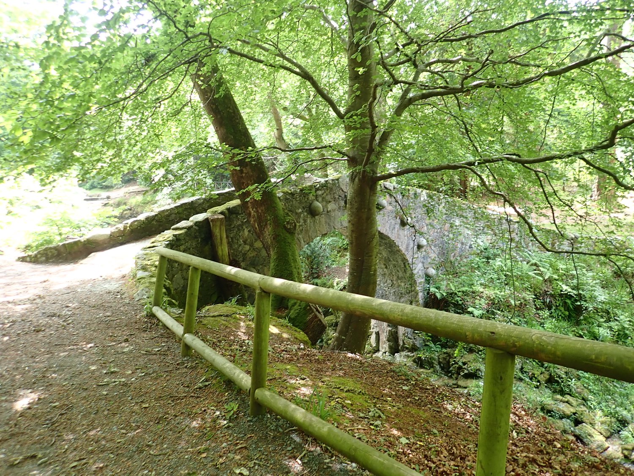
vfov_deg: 54.9
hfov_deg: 69.4
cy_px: 238
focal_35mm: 25
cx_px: 317
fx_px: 458
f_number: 2
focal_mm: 4.5
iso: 100
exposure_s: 1/40
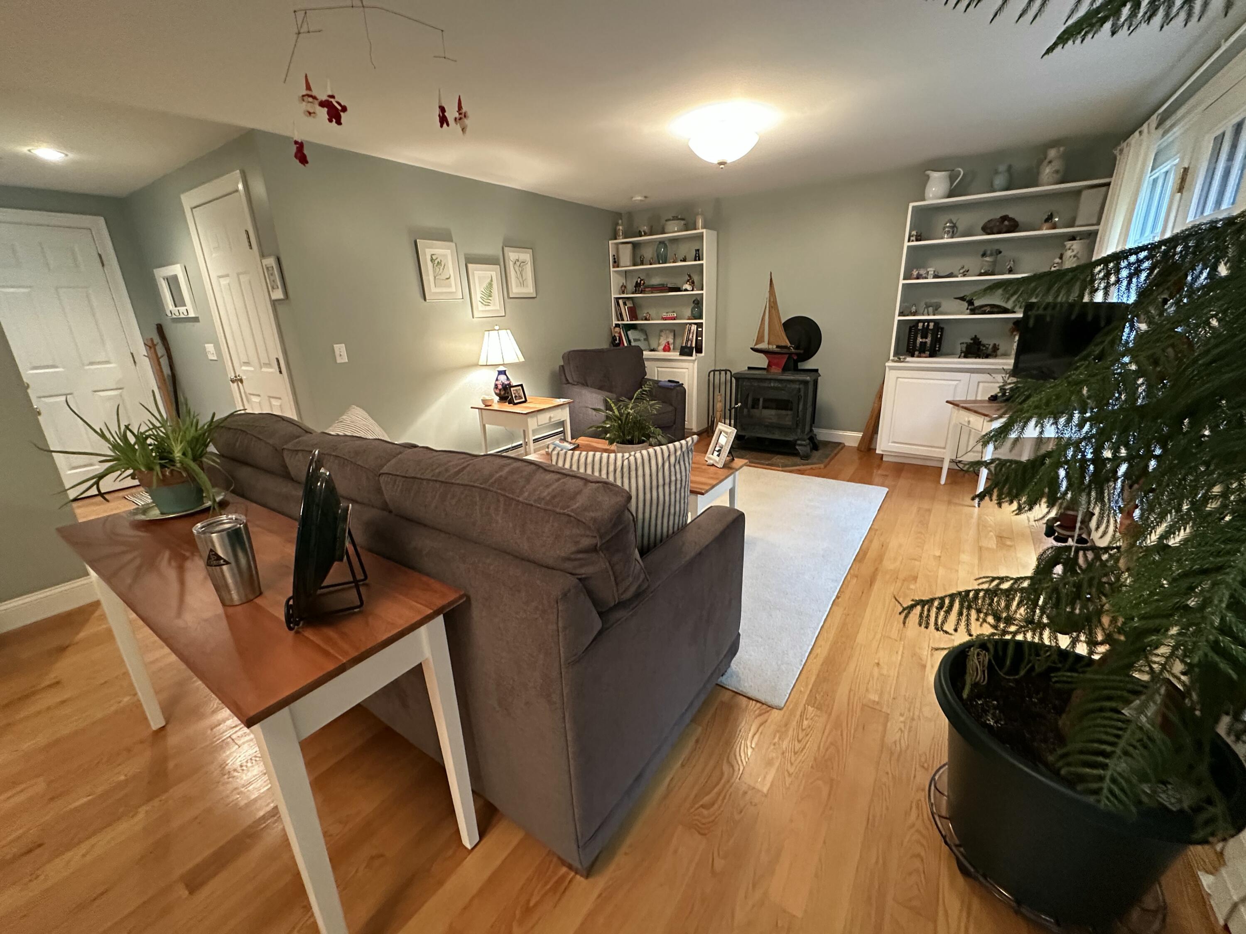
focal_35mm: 14
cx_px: 623
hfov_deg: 102.1
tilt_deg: -17.7
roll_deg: +2.1
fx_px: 504
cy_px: 467
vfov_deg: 85.7
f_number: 2.2
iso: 500
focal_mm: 2.22
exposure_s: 1/60
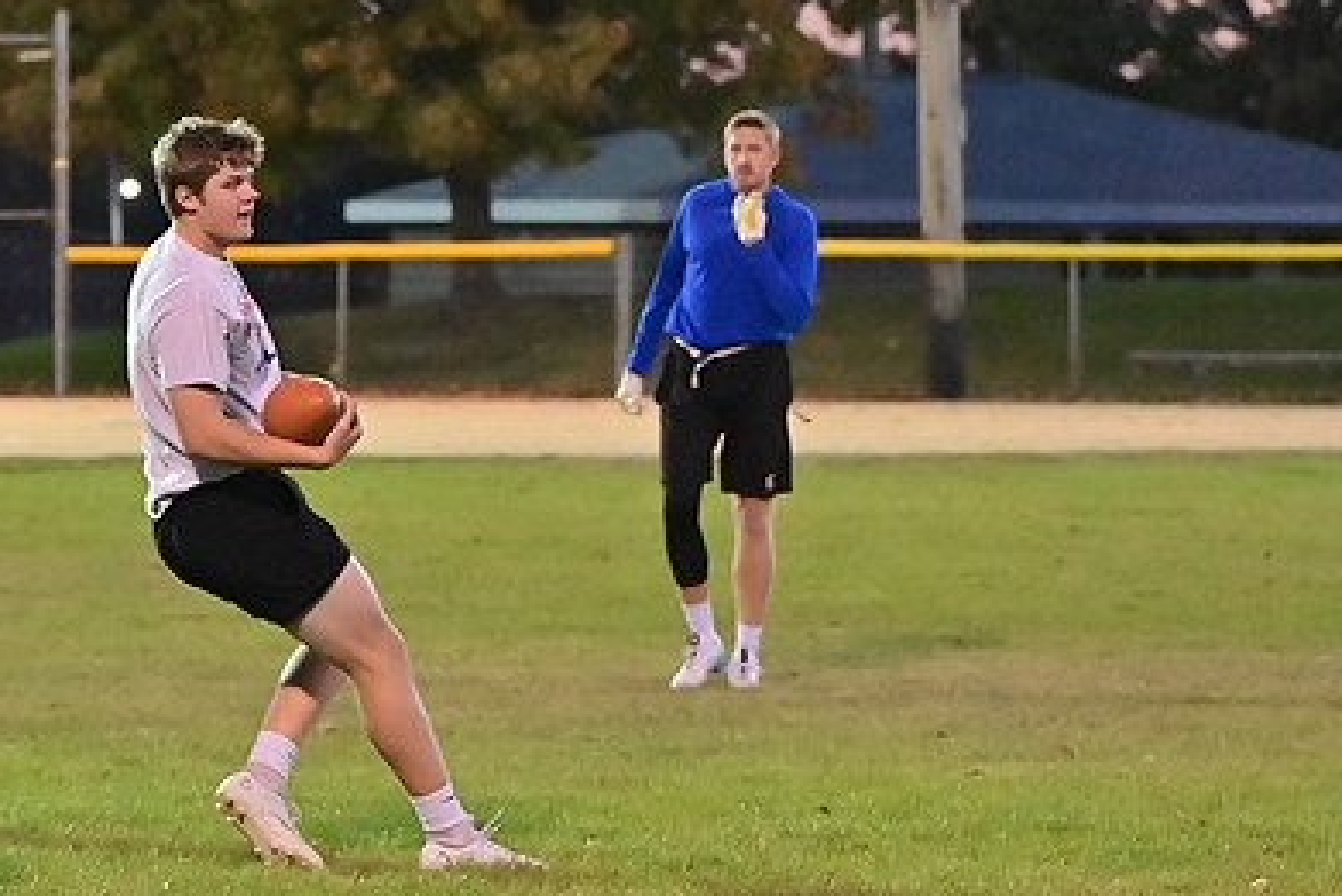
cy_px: 544
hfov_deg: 8.4
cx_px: 360
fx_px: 9136
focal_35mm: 245
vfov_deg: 5.6
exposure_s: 1/400
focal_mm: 110
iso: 6400
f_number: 4
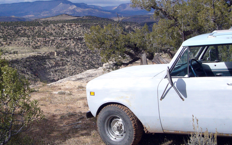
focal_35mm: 67
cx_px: 101
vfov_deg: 19.4
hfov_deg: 30.6
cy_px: 73
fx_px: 424
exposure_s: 1/500
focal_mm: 6.4
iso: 80
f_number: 6.3
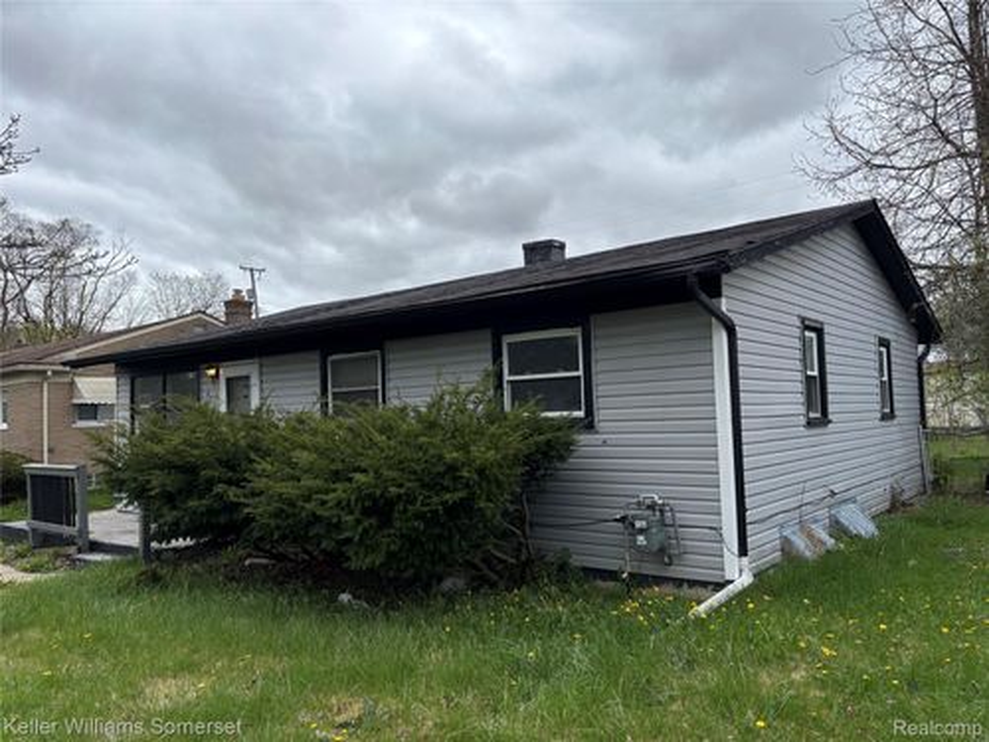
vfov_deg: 53.1
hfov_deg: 67.3
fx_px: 743
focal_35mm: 26
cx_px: 494
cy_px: 371
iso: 50
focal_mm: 5.96
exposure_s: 1/3205
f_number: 1.6
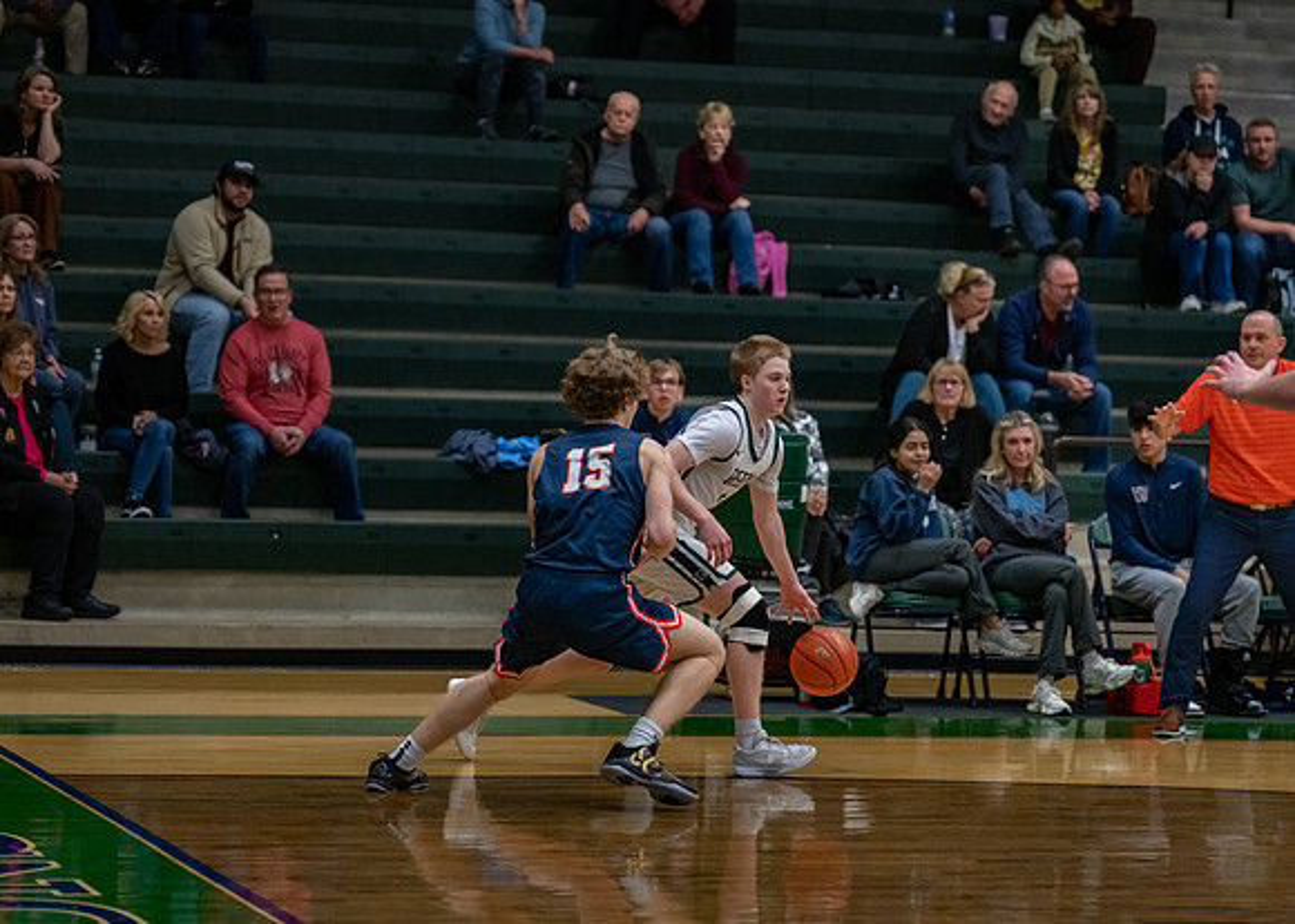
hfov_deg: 17.2
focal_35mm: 116
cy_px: 462
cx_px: 648
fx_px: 4277
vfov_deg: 12.3
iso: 2500
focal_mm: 111
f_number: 2.8
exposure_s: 1/1000
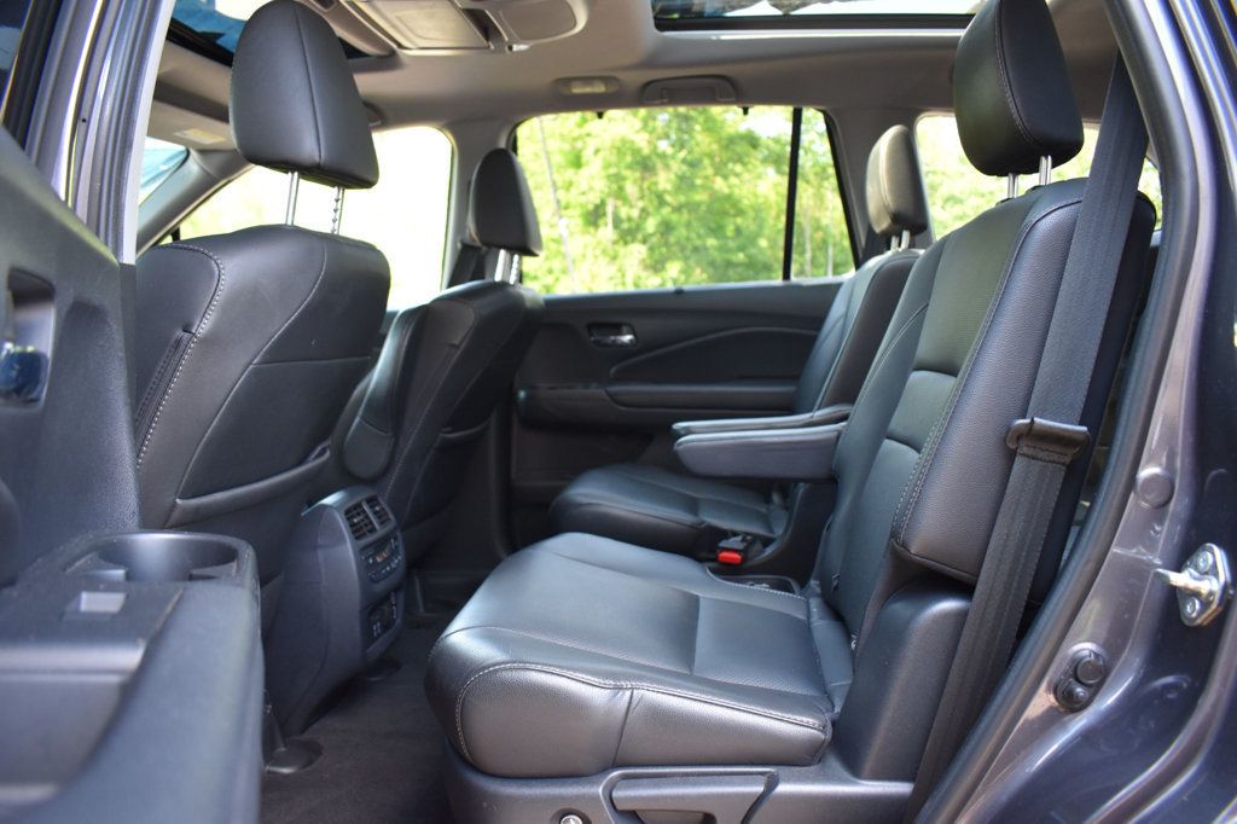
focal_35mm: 27
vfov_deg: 47.9
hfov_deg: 67.4
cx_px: 618
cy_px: 412
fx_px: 927
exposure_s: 1/125
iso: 800
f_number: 4
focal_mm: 18
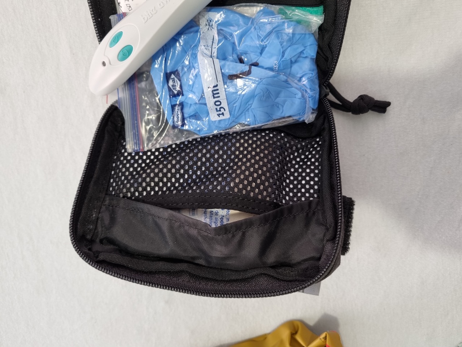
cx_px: 231
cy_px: 174
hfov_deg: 67.3
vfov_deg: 53.1
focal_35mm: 26
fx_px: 347
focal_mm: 5.4
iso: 200
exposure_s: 1/56
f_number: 1.8
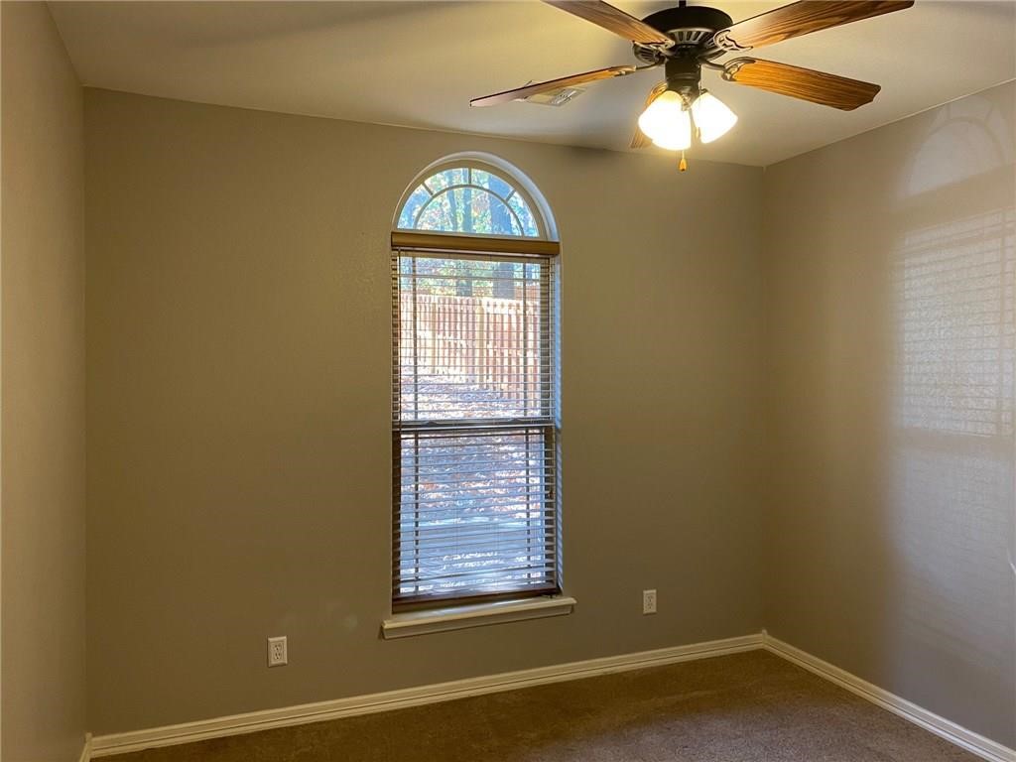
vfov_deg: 53.1
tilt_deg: +0.4
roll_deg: +0.1
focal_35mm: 26
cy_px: 381
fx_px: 763
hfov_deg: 67.3
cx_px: 508
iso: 125
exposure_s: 1/60
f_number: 1.8
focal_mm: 4.25
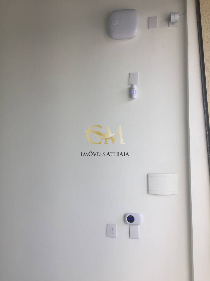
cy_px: 140
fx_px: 235
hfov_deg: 48.2
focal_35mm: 29
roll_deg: +0.2
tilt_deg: +5.7
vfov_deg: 61.7
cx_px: 105
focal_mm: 4.15
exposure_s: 1/380
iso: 32
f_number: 2.2
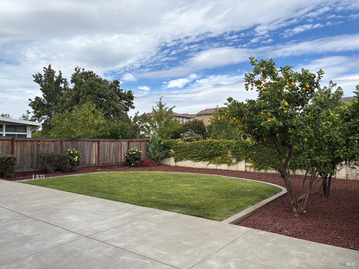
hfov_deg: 67.3
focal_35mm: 26
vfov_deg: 53.1
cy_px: 134
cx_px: 180
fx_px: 270
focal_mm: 5.96
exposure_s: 1/3831
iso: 50
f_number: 1.6
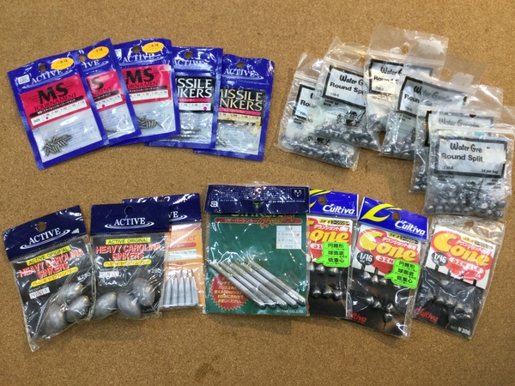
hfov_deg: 58.4
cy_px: 193
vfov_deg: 45.4
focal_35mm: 31
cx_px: 258
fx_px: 461
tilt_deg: -76.7
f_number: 2.4
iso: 25
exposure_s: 1/40
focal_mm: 3.3
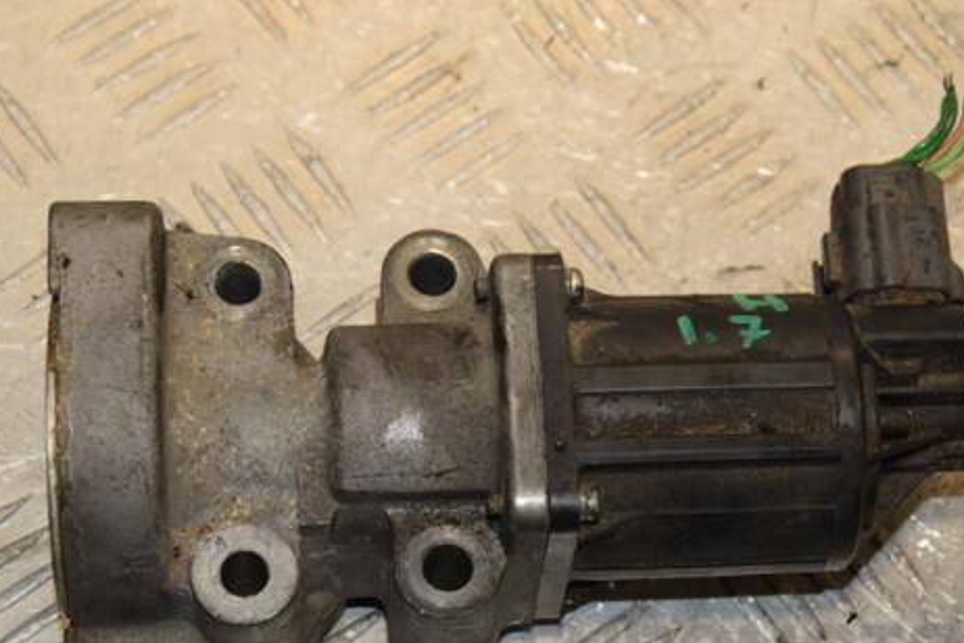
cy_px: 378
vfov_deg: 12.1
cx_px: 482
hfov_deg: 18.1
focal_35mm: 113
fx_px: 3026
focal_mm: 58
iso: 800
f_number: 8
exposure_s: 1/200
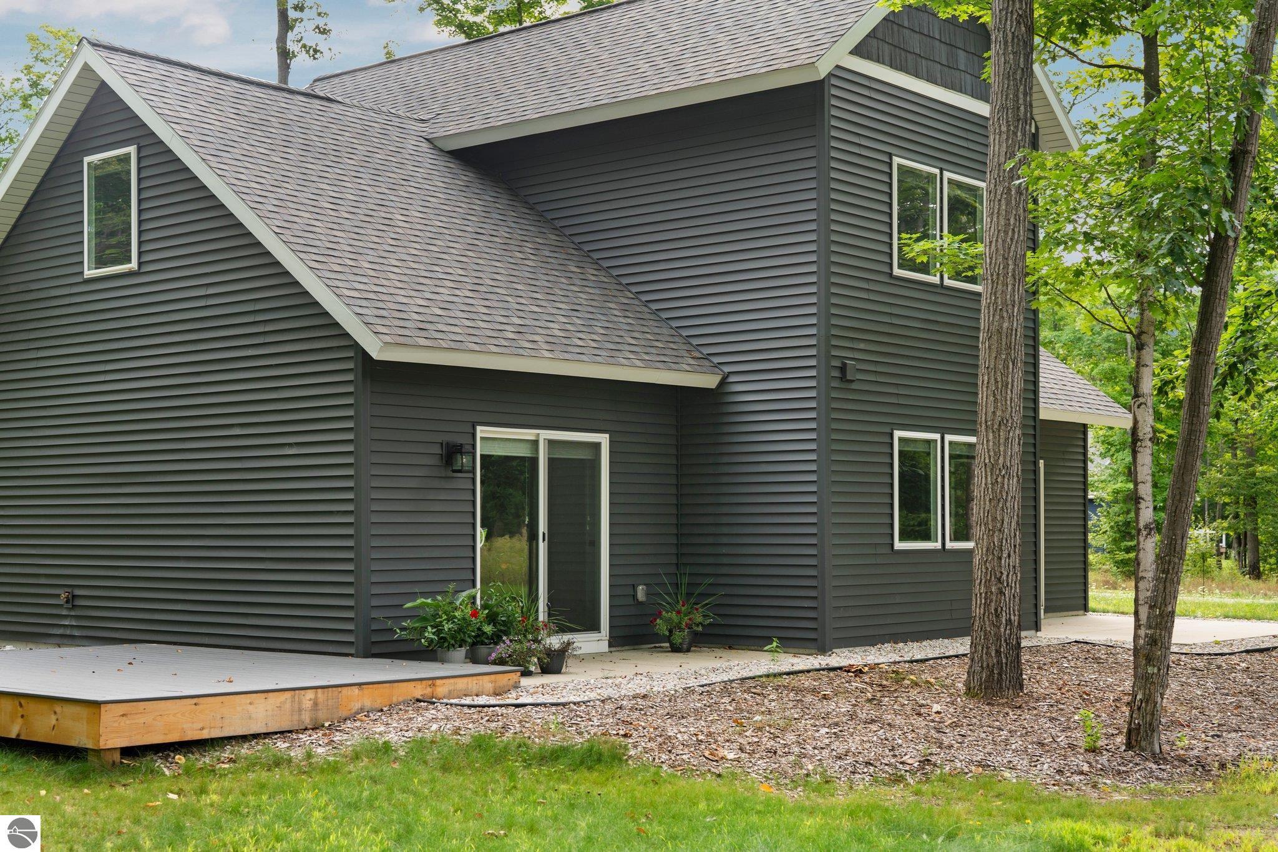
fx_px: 1775
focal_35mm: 50
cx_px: 639
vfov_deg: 27.0
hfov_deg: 39.6
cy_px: 426
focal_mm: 50
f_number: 4
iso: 320
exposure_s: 1/125
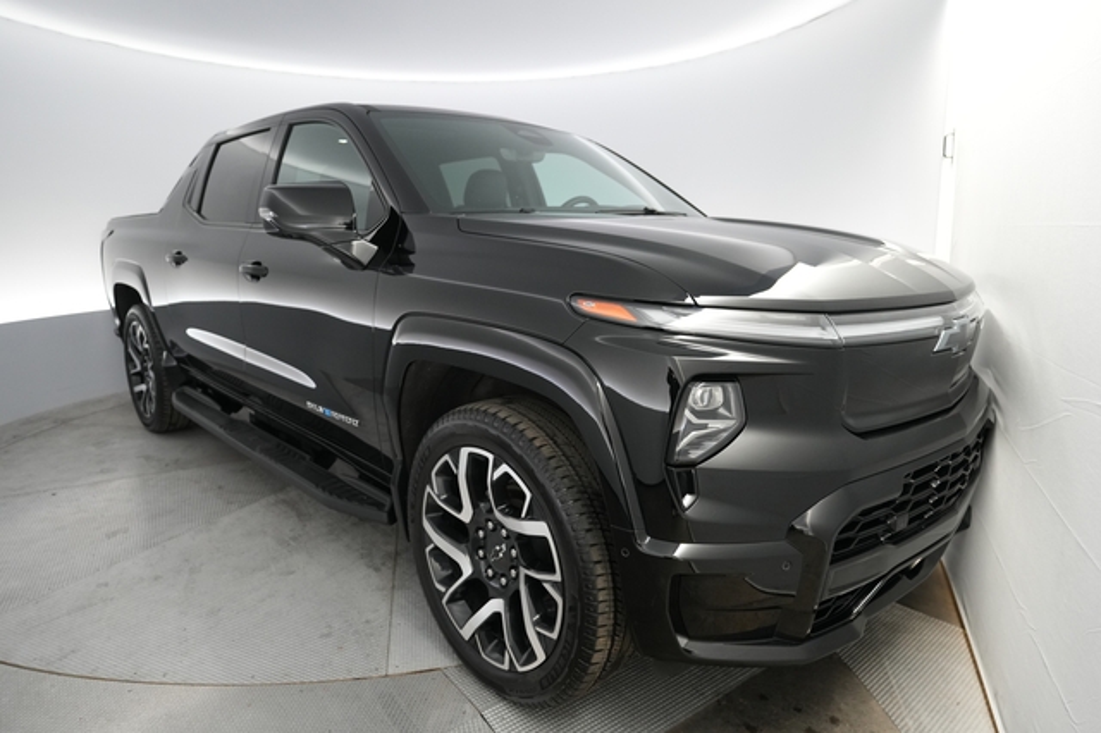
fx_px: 672
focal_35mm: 22
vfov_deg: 57.2
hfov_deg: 78.6
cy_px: 366
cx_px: 550
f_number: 2.8
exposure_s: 1/160
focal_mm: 22
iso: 2000
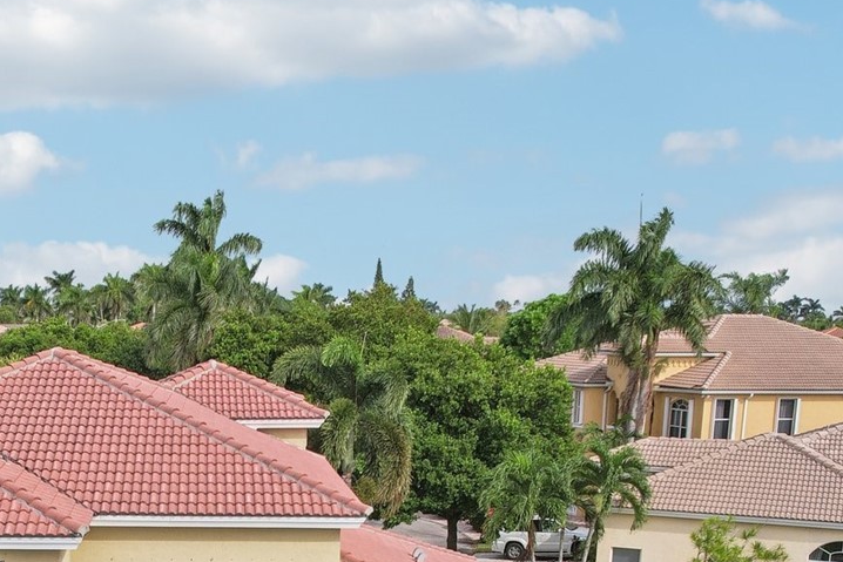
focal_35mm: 52
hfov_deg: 37.0
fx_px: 1218
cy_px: 646
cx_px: 186
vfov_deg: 24.0
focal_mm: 8.4
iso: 120
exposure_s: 1/2000
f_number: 2.8
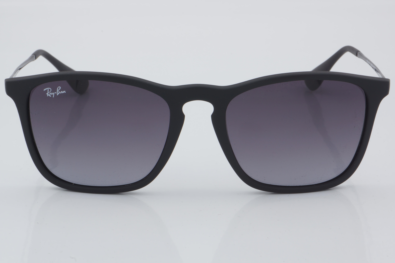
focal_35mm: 82
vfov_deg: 16.6
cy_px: 132
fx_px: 905
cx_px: 198
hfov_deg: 24.6
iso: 100
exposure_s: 1/4
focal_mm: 55
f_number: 32
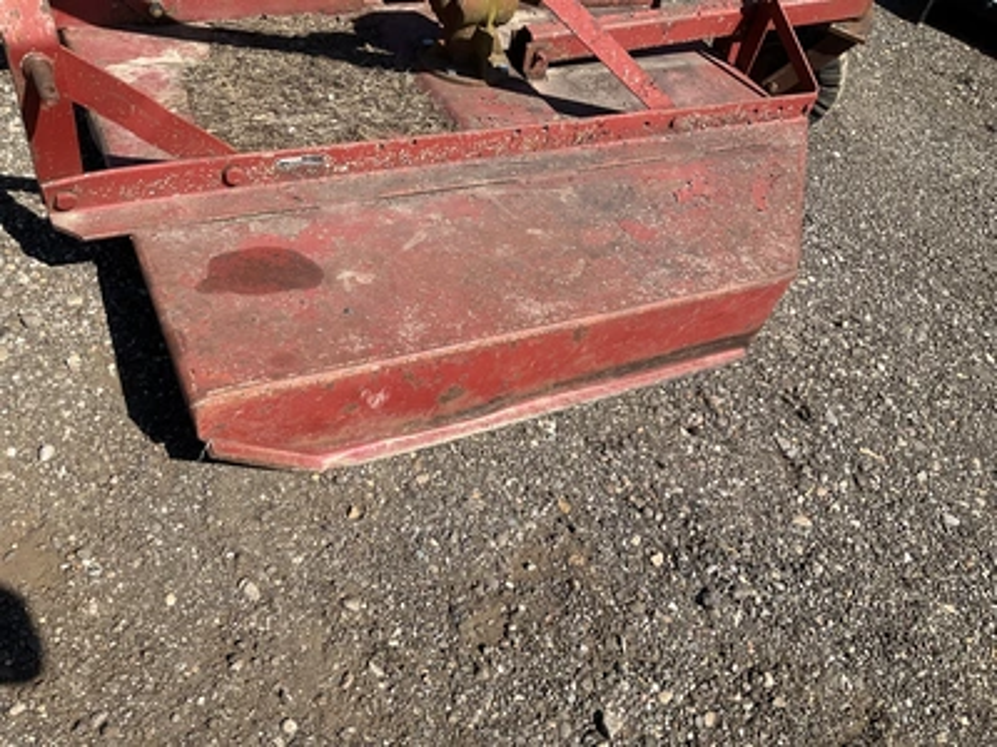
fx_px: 835
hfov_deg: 61.7
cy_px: 374
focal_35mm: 29
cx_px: 498
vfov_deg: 48.2
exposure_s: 1/1311
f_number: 1.8
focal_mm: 3
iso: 25
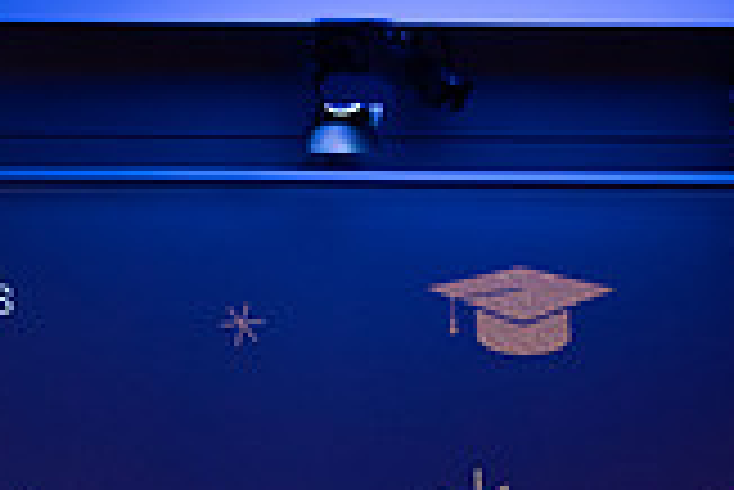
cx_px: -378
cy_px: 847
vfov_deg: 10.7
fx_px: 2469
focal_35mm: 121
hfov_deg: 15.5
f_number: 4
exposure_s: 1/200
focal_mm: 34
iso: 1600
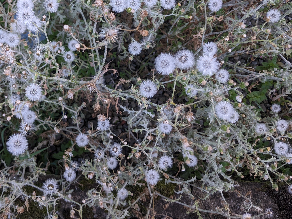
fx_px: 371
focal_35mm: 44
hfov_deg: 42.1
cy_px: 66
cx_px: 85
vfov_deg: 32.5
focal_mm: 4.38
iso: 58
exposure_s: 1/105
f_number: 1.73
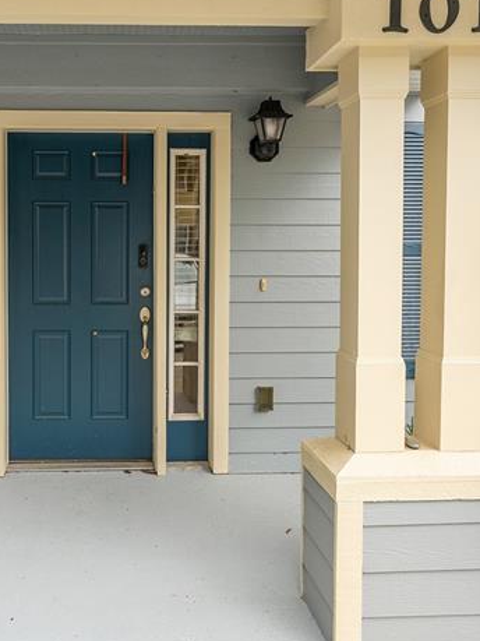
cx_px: 128
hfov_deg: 45.4
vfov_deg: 59.4
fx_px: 555
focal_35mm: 30
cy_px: 254
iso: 400
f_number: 7.1
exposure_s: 1/100
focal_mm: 14
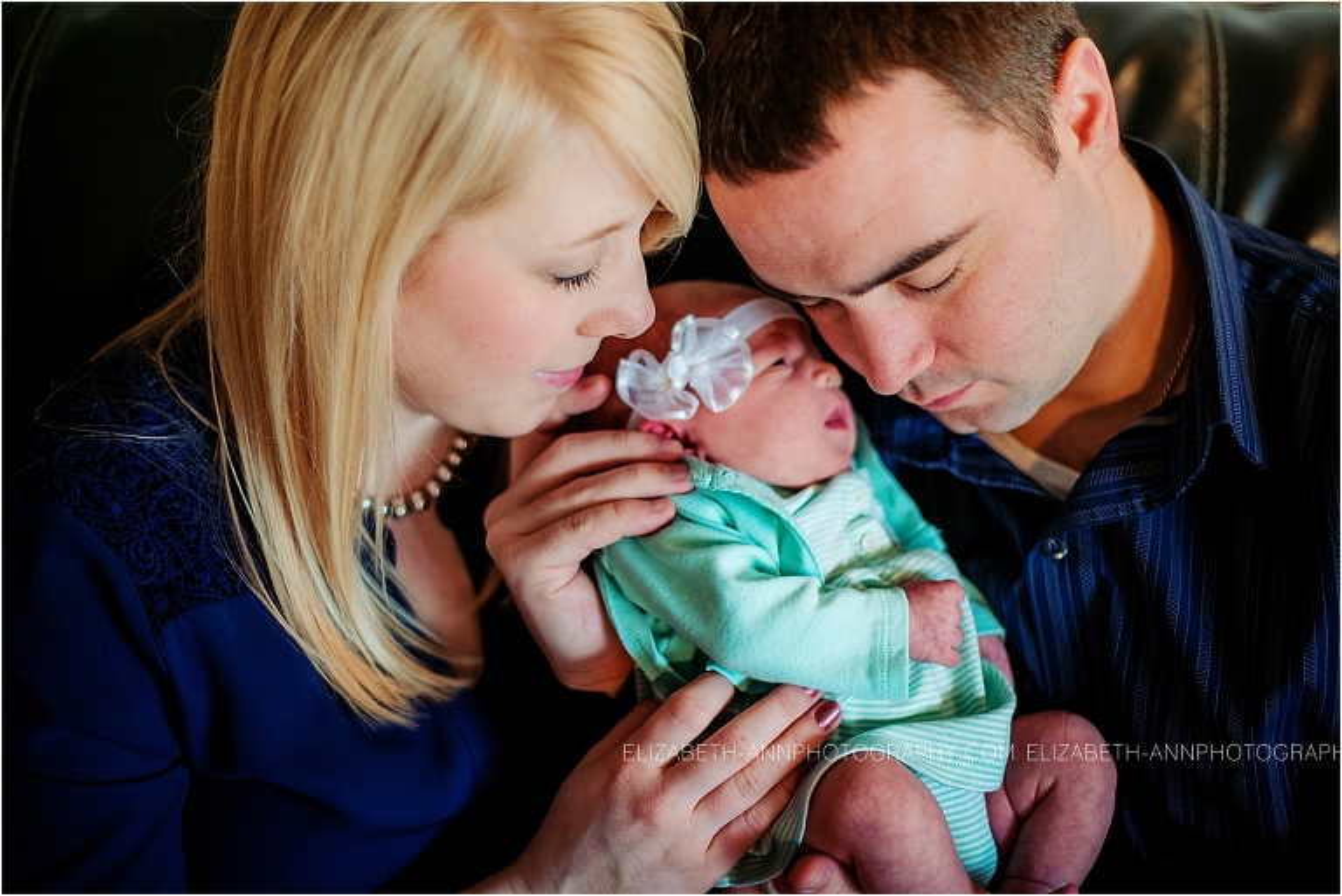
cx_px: 671
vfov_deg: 27.0
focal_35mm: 50
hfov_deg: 39.6
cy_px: 448
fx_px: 1865
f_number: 1.8
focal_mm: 50
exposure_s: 1/125
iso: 1000
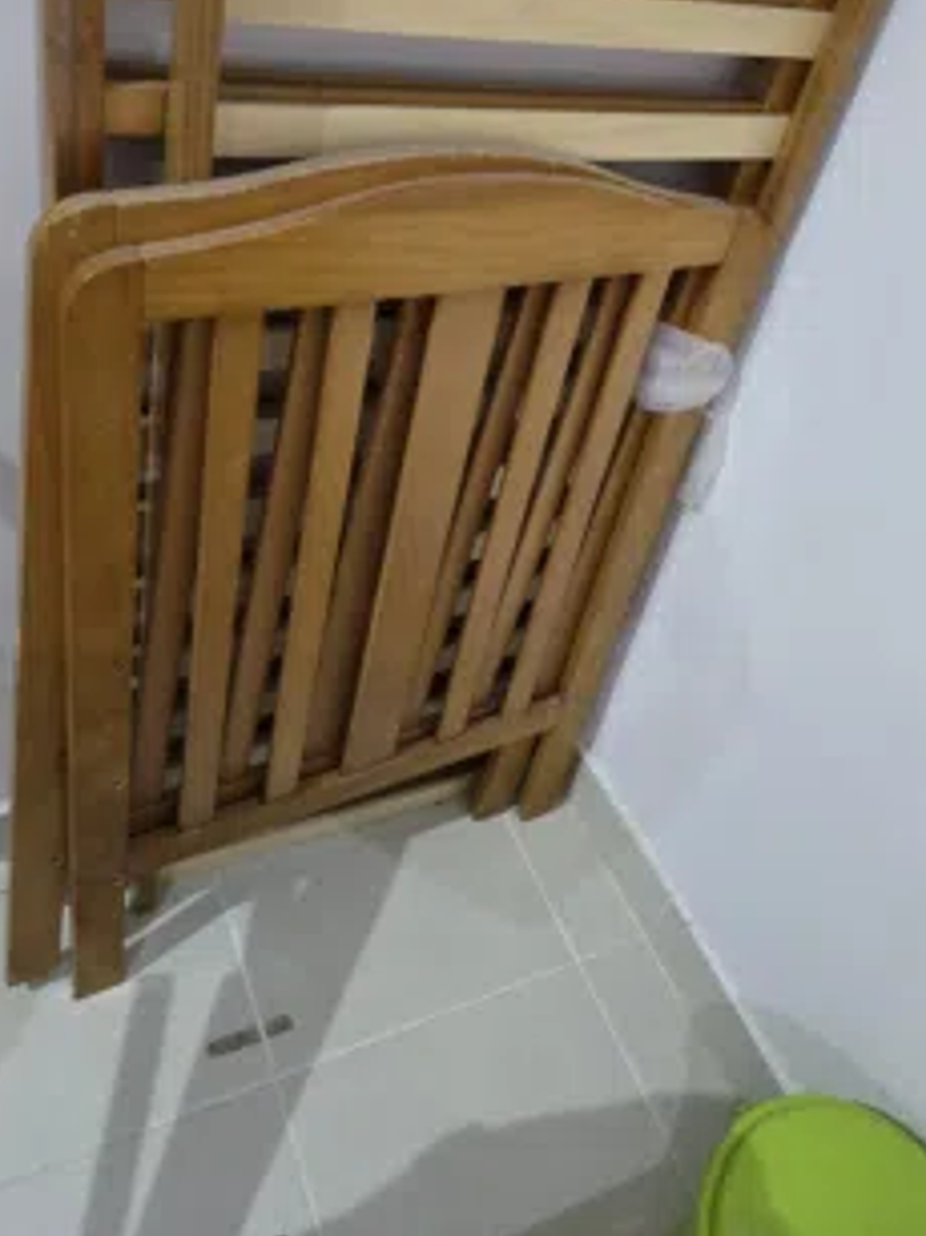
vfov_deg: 58.9
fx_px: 1071
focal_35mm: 30
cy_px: 435
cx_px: 459
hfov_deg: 46.8
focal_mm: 6.3
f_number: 1.7
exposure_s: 1/60
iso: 1250
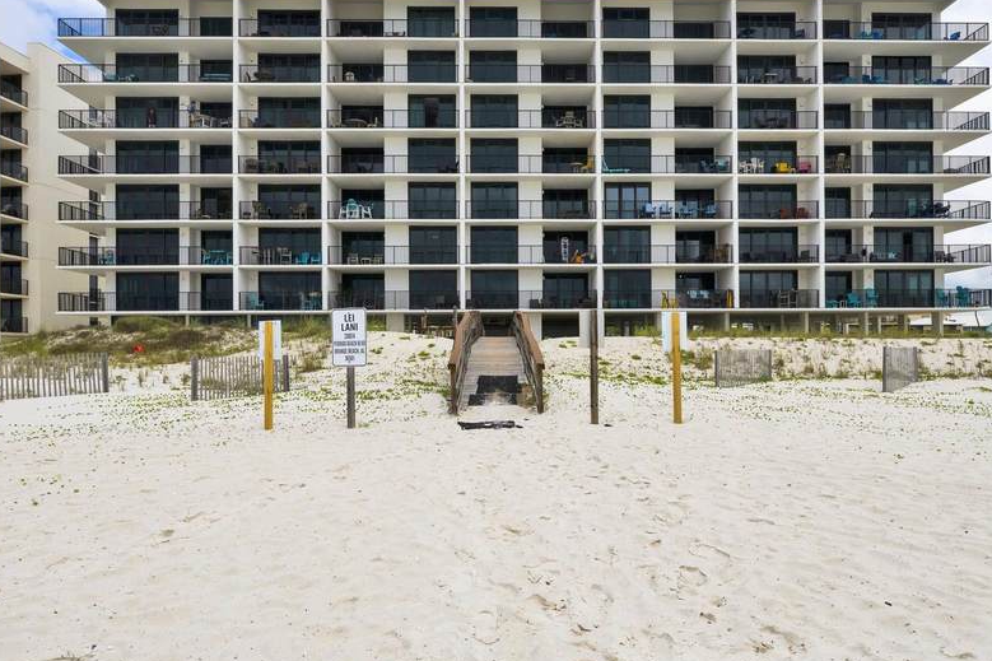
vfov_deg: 53.4
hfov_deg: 74.1
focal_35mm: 24
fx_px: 656
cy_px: 345
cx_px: 516
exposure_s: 1/1000
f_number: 11
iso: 400
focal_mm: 14.5
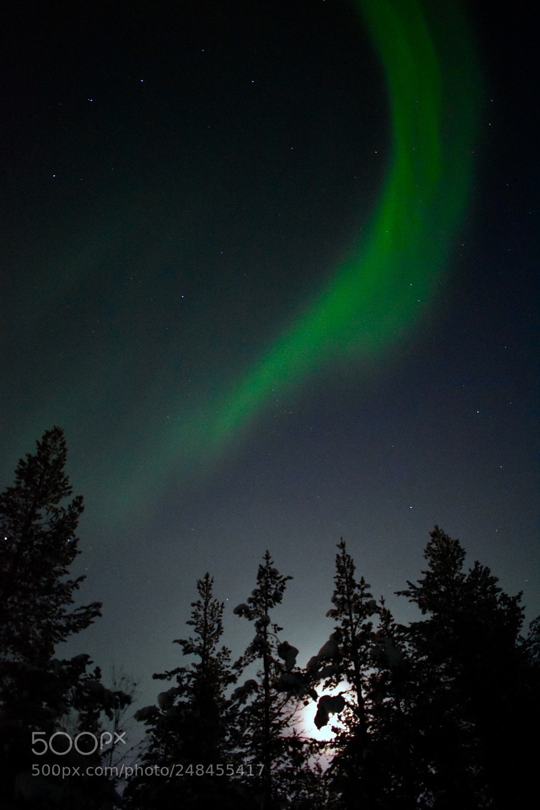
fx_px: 607
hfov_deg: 47.9
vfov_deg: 67.4
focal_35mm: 27
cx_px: 270
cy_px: 405
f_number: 3.5
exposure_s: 1
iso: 6400
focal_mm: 18
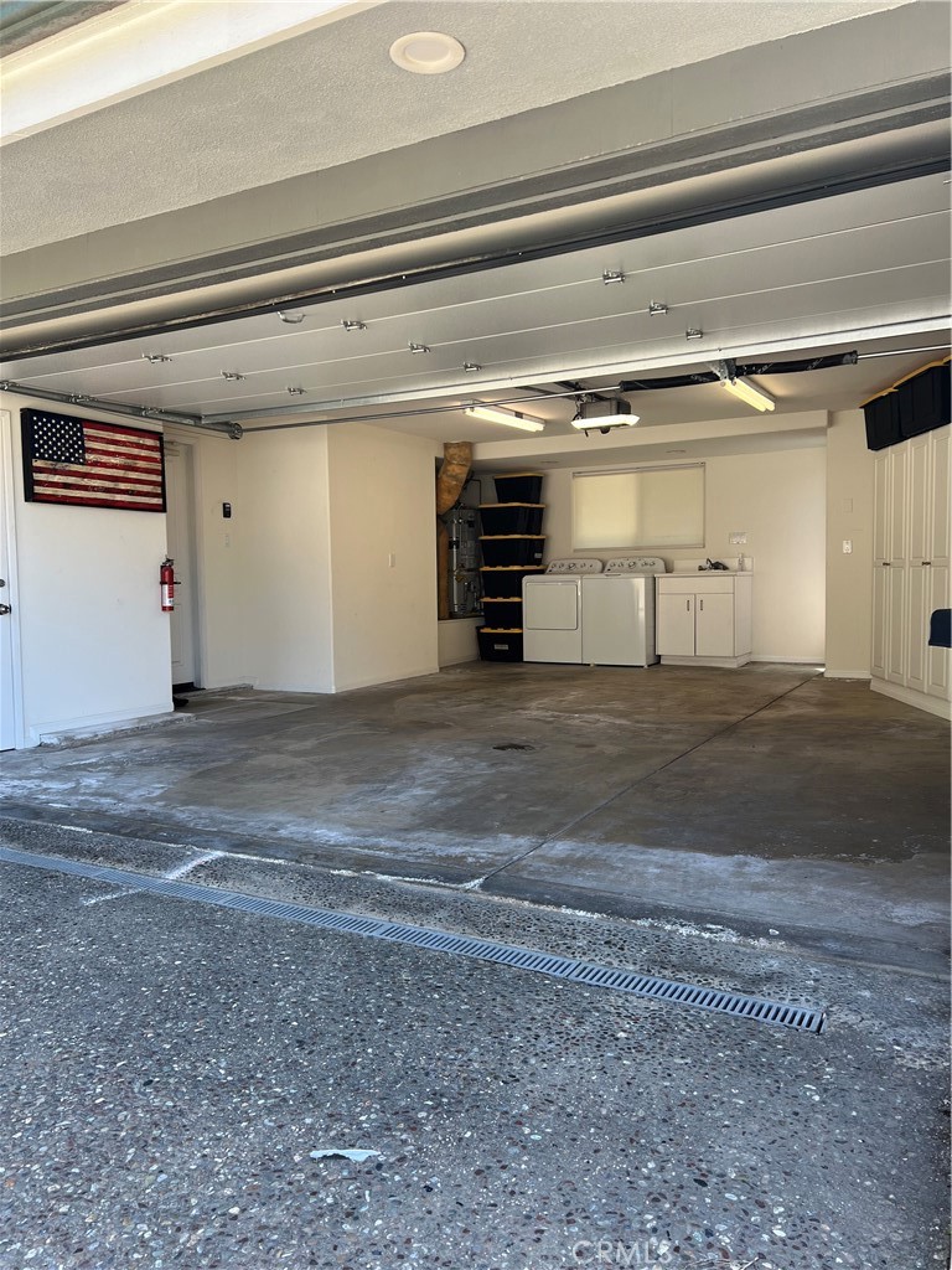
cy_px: 635
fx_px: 953
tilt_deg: -2.6
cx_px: 476
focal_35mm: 26
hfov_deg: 53.1
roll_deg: +1.3
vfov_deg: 67.3
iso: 40
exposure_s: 1/288
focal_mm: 5.7
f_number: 1.5
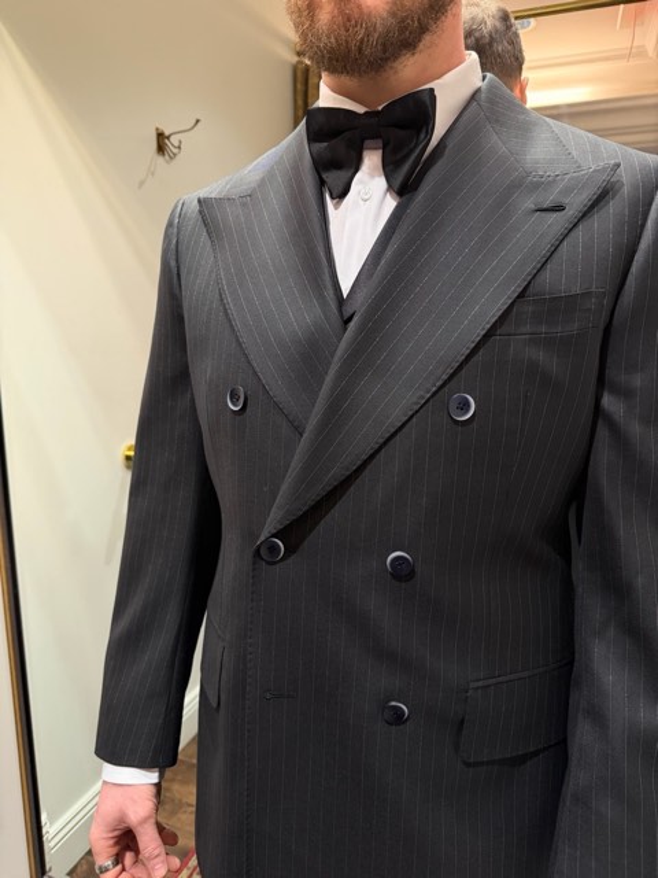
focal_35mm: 24
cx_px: 329
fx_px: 608
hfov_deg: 56.8
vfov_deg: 71.6
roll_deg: +0.4
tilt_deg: -10.1
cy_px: 439
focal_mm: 6.76
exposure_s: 1/60
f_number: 1.78
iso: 500
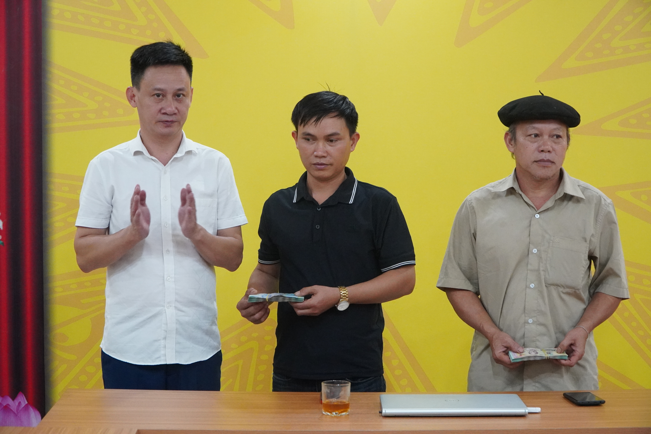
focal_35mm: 75
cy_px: 217
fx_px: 1356
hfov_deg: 27.0
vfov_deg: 18.2
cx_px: 326
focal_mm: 50
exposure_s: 1/100
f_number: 5.6
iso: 5000
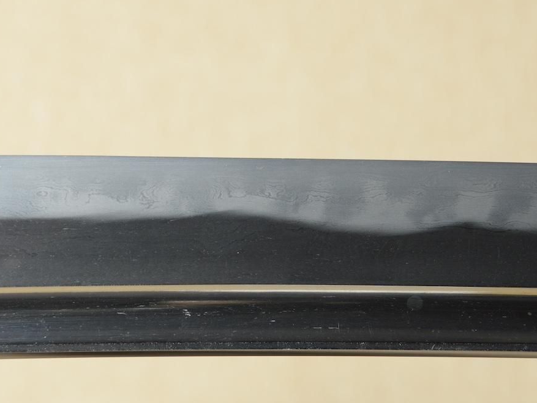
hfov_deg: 10.7
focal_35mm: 184
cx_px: 196
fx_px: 2855
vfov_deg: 8.1
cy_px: 191
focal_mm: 80
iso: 400
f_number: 11
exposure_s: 1/2
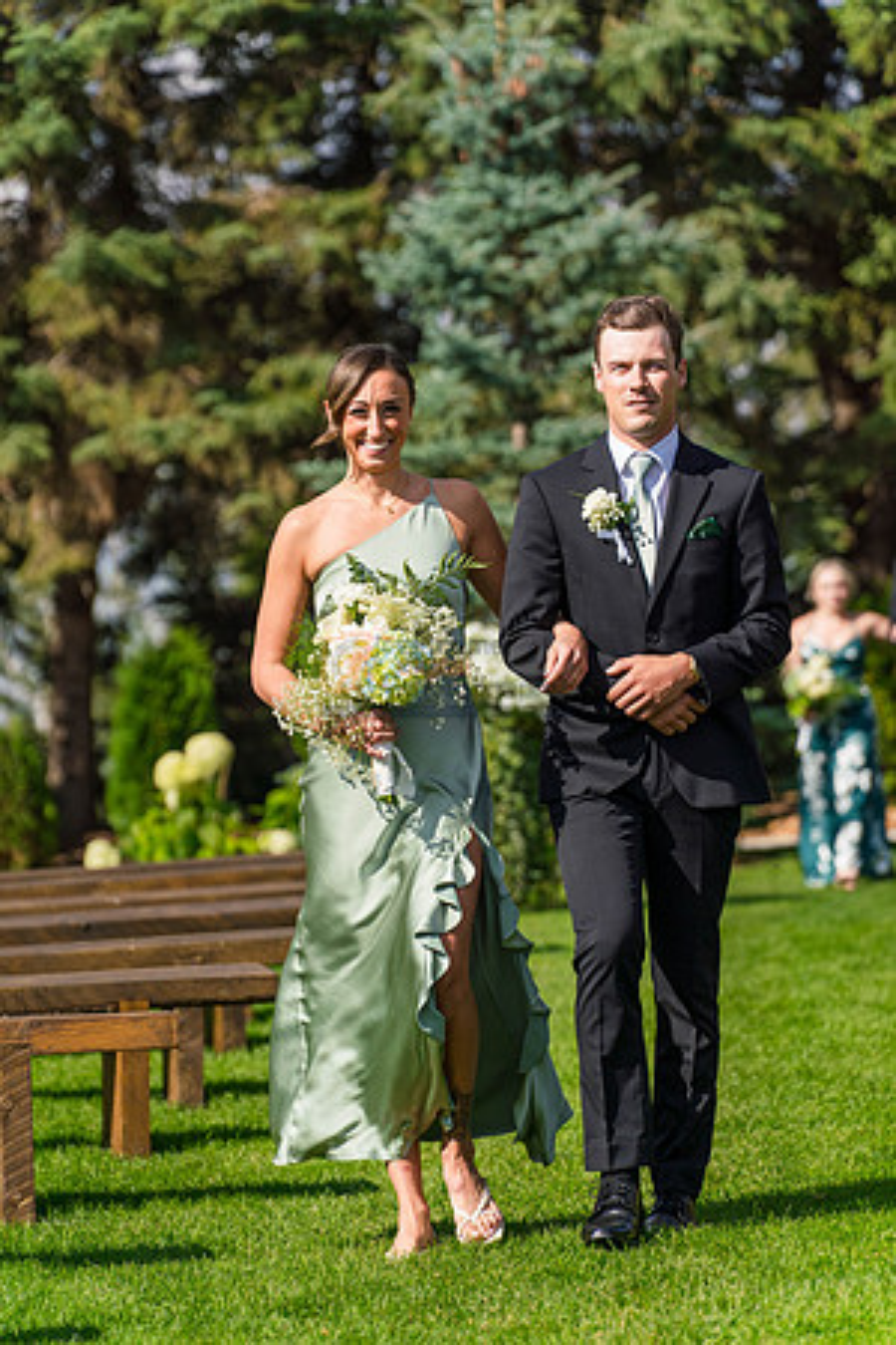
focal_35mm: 150
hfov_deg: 9.1
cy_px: 672
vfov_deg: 13.7
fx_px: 5600
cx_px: 448
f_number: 4
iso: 400
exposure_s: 1/3200
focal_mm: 150
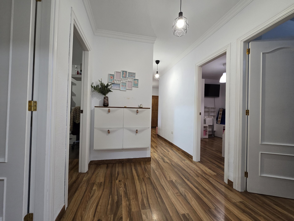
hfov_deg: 106.2
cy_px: 110
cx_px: 147
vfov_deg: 89.9
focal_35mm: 13
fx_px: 110
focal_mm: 2.2
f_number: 2.2
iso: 160
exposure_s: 1/50
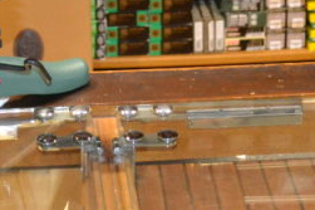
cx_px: 54
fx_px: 1285
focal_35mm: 147
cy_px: -69
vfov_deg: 9.2
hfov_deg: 13.9
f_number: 4
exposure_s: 1/60
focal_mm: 24
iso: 2500
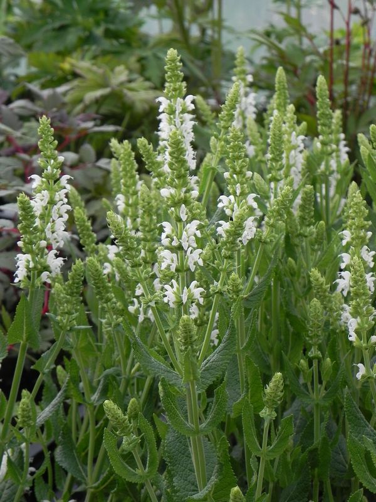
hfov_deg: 14.1
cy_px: 251
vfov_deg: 18.7
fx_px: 1521
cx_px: 188
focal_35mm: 105
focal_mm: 18.8
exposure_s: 1/320
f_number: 4.5
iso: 160
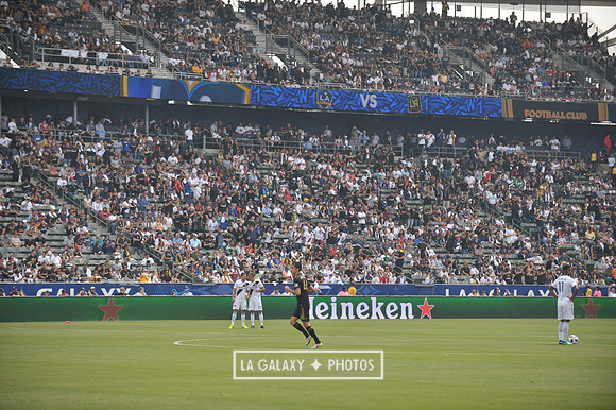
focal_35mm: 130
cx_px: 308
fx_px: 2223
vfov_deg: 10.5
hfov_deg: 15.8
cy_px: 205
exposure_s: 1/2500
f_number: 3.5
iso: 320
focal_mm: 130
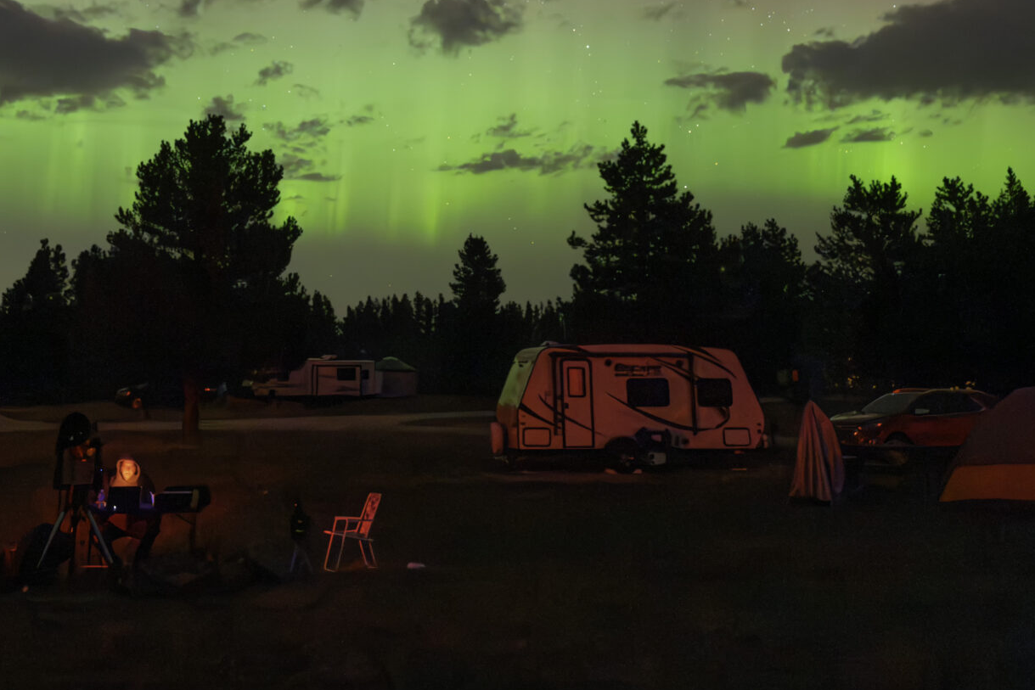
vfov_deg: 30.0
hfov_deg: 45.8
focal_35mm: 42
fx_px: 1208
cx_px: 366
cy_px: 21
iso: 12800
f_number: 2.8
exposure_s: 3
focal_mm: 20
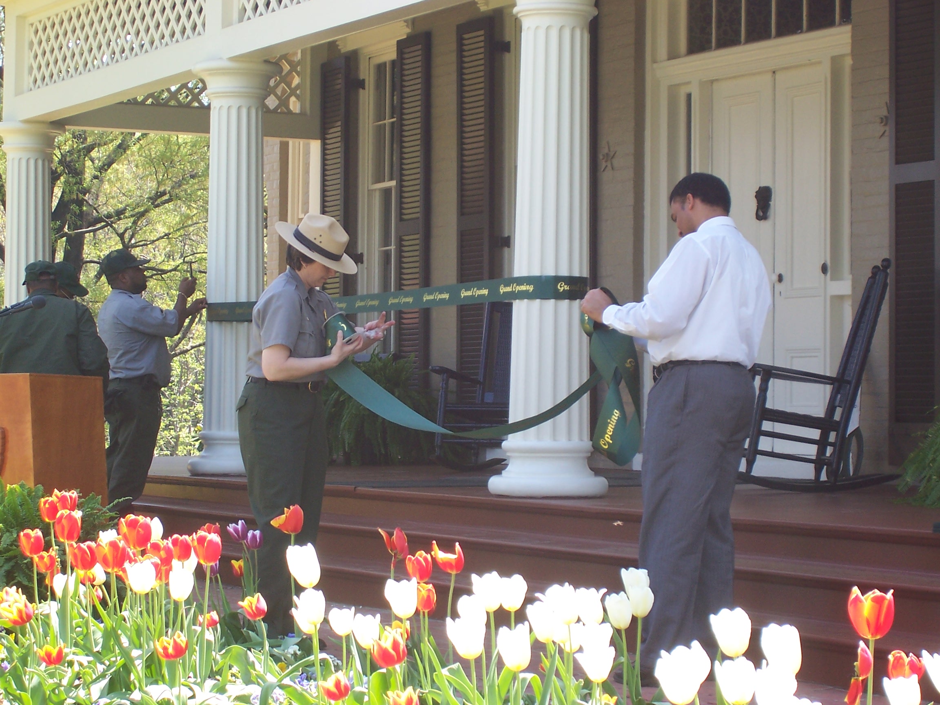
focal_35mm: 102
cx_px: 470
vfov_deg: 14.5
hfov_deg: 19.3
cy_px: 352
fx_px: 2770
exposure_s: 1/90
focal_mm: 16.8
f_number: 4.6
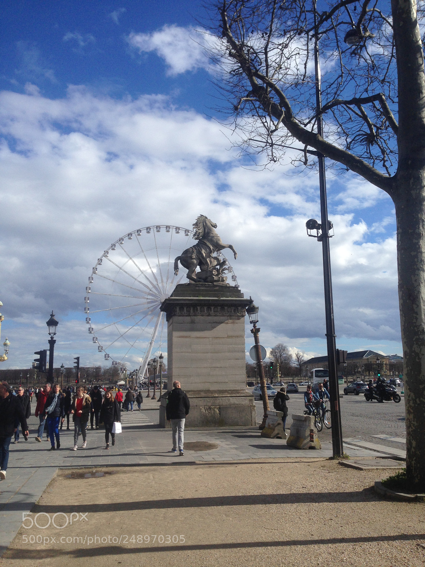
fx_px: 540
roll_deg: +2.4
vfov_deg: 55.4
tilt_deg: +9.8
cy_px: 284
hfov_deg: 42.9
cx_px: 212
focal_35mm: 33
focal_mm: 4.12
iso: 50
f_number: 2.4
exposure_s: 1/2463
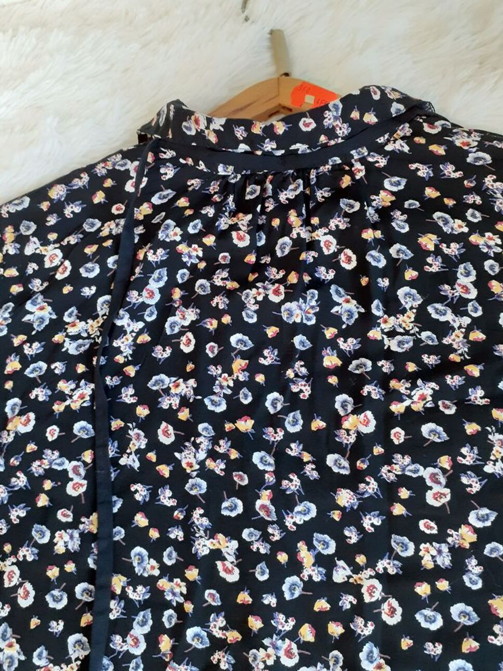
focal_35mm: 28
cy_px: 331
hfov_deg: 49.8
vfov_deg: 63.4
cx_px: 252
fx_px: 542
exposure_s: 1/50
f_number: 1.9
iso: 250
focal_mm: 3.6
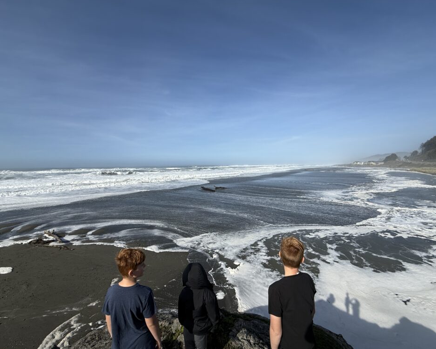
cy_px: 175
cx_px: 223
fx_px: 194
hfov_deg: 96.8
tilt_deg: -3.4
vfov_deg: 84.0
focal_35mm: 15
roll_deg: +0.8
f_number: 2.2
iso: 50
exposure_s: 1/3891
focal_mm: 2.22
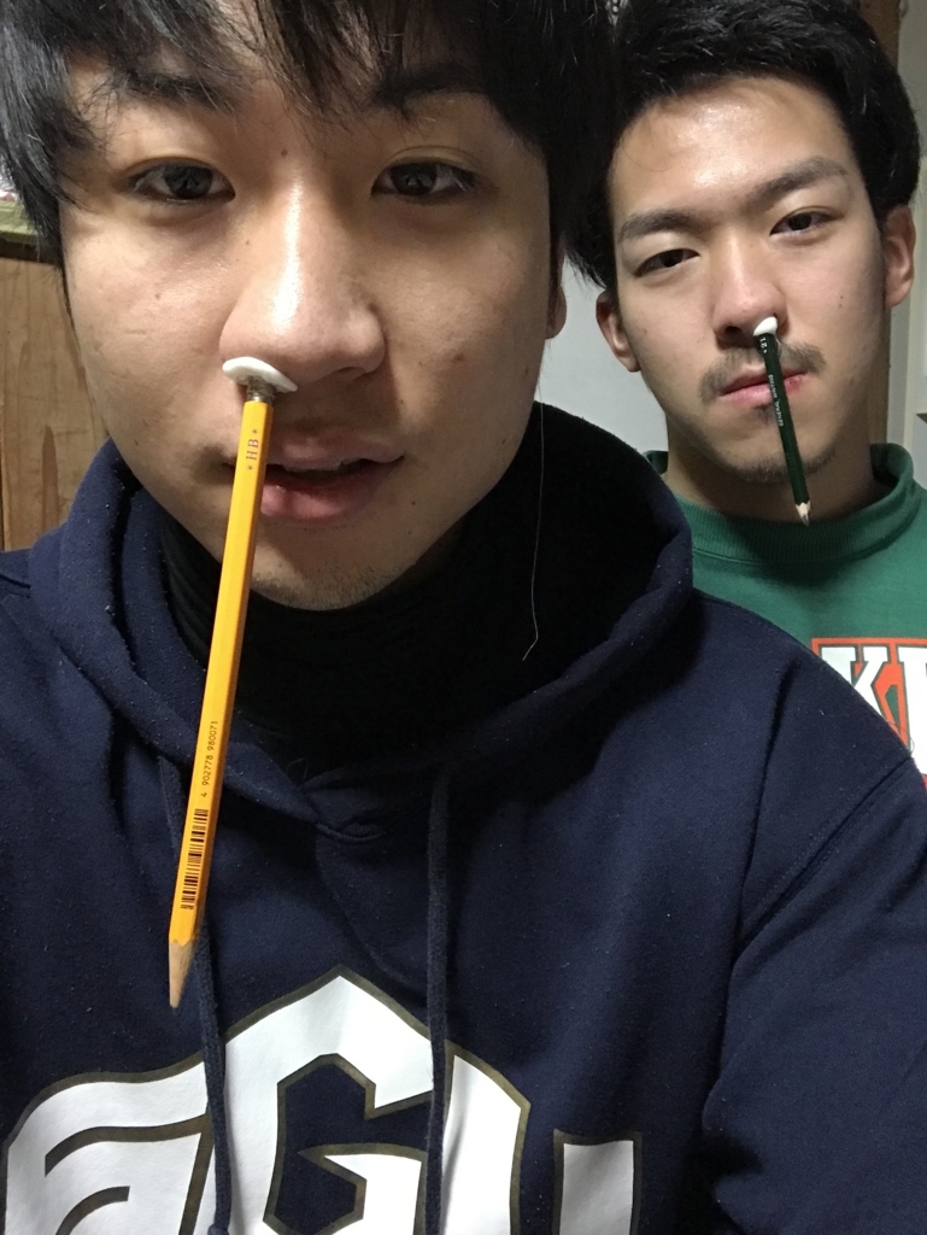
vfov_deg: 56.8
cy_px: 618
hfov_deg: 44.2
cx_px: 464
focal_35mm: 32
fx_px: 1142
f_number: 2.2
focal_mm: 2.87
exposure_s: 1/20
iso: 200
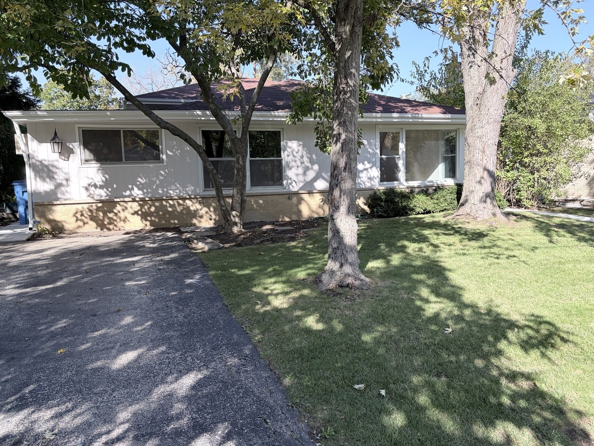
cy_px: 218
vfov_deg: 51.3
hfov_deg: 65.3
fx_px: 463
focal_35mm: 27
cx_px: 301
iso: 64
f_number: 1.6
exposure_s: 1/1099
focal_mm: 5.96
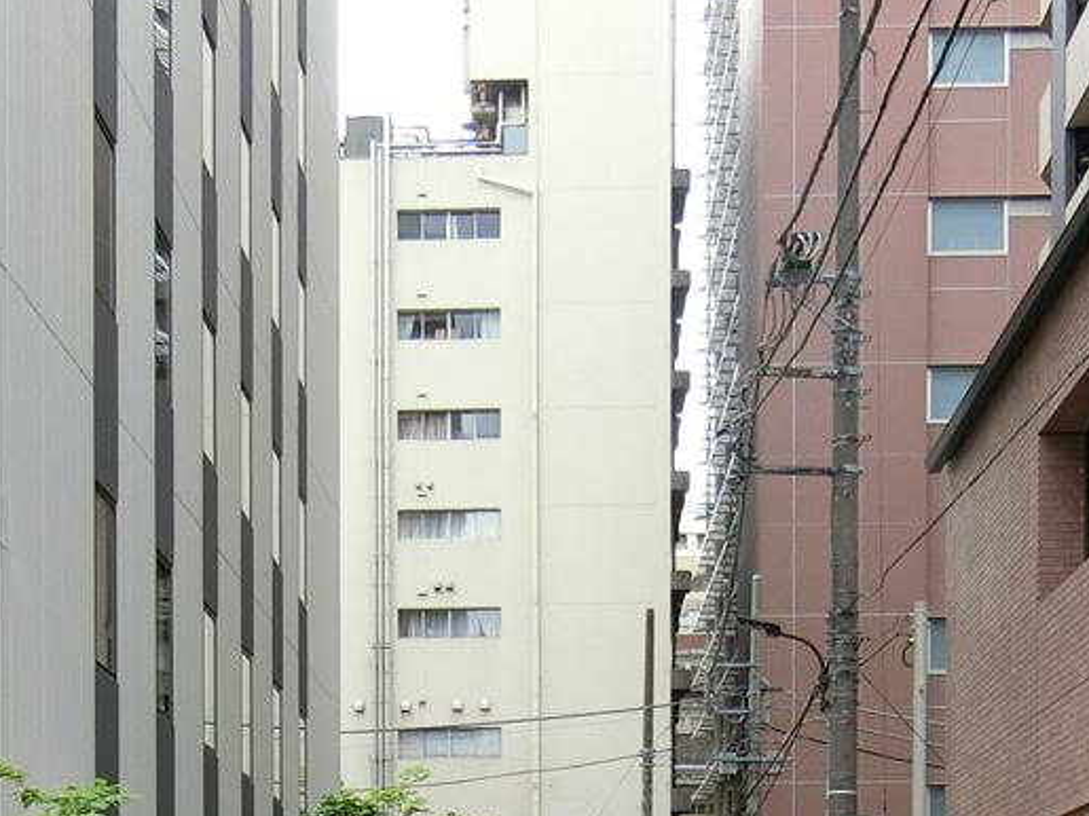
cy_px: 1093
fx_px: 1856
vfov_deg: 22.0
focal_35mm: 59
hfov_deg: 32.7
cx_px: 467
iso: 160
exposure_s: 1/125
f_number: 2.7
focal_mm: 4.06
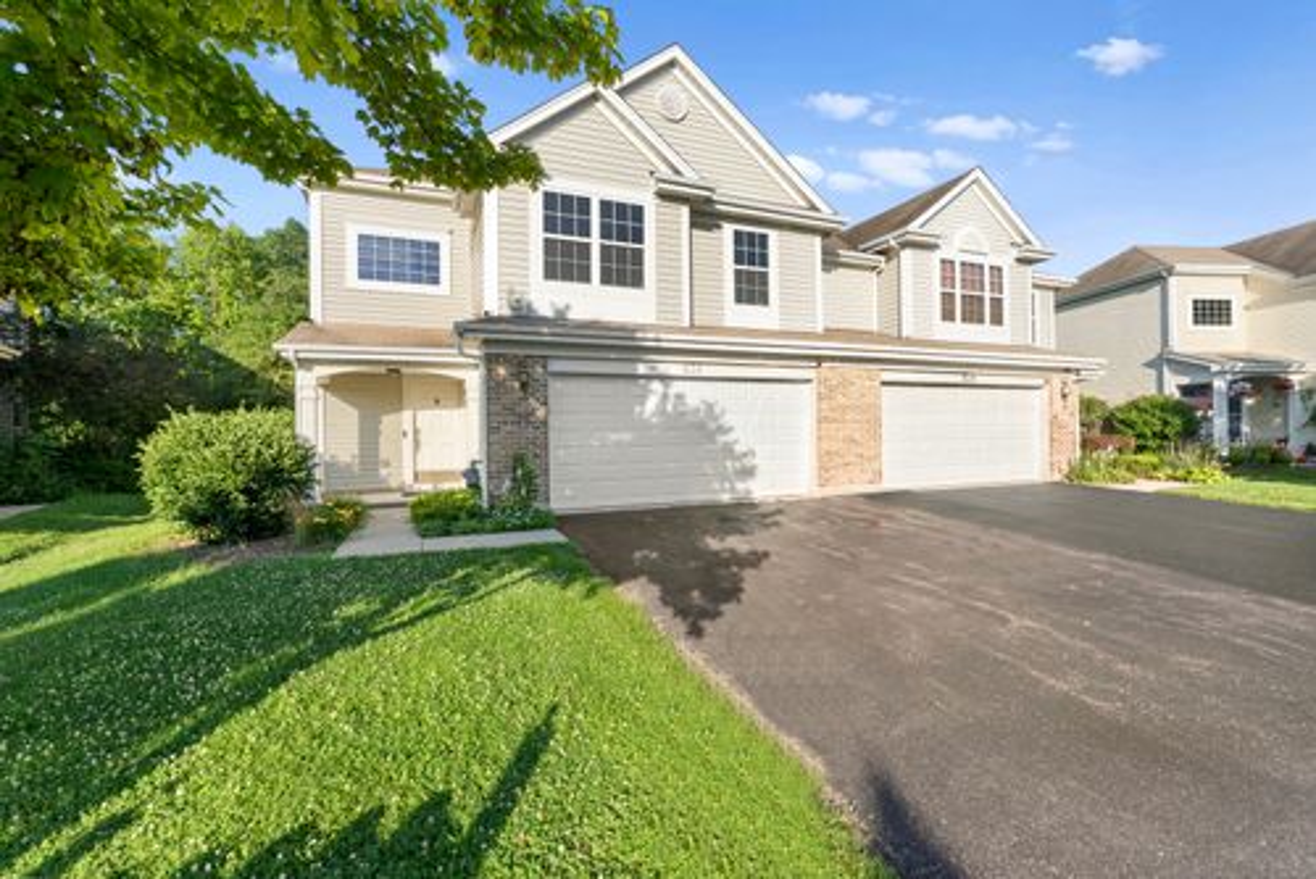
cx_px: 658
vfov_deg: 73.8
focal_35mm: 16
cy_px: 440
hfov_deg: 96.7
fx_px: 585
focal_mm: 16
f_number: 11
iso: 100
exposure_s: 1/50
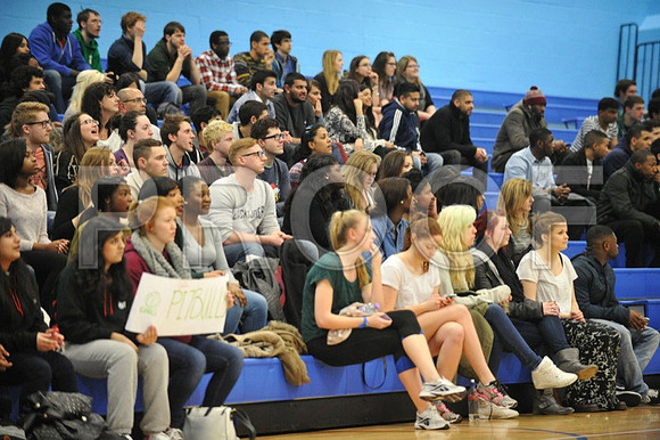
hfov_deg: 14.7
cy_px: 220
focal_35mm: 140
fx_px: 2565
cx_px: 330
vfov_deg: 9.8
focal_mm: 140
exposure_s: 1/400
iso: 8000
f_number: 2.8
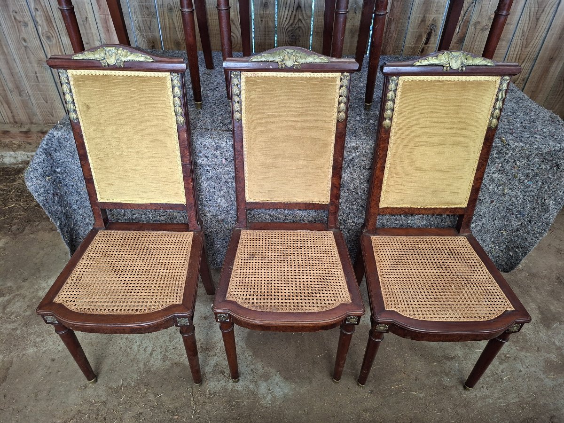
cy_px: 212
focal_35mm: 23
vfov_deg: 58.9
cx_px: 282
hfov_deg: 73.9
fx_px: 375
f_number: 1.8
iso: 250
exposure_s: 1/50
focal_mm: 5.54
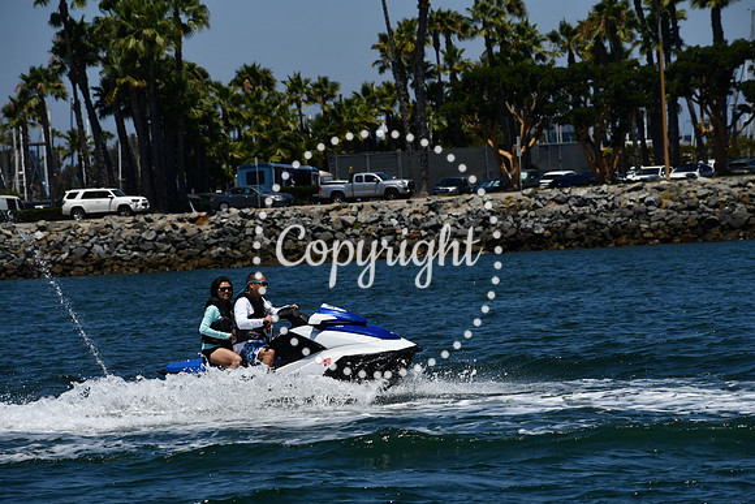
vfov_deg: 6.3
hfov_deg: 9.5
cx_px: 378
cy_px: 252
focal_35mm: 217
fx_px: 4552
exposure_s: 1/2000
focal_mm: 145
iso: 200
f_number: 8
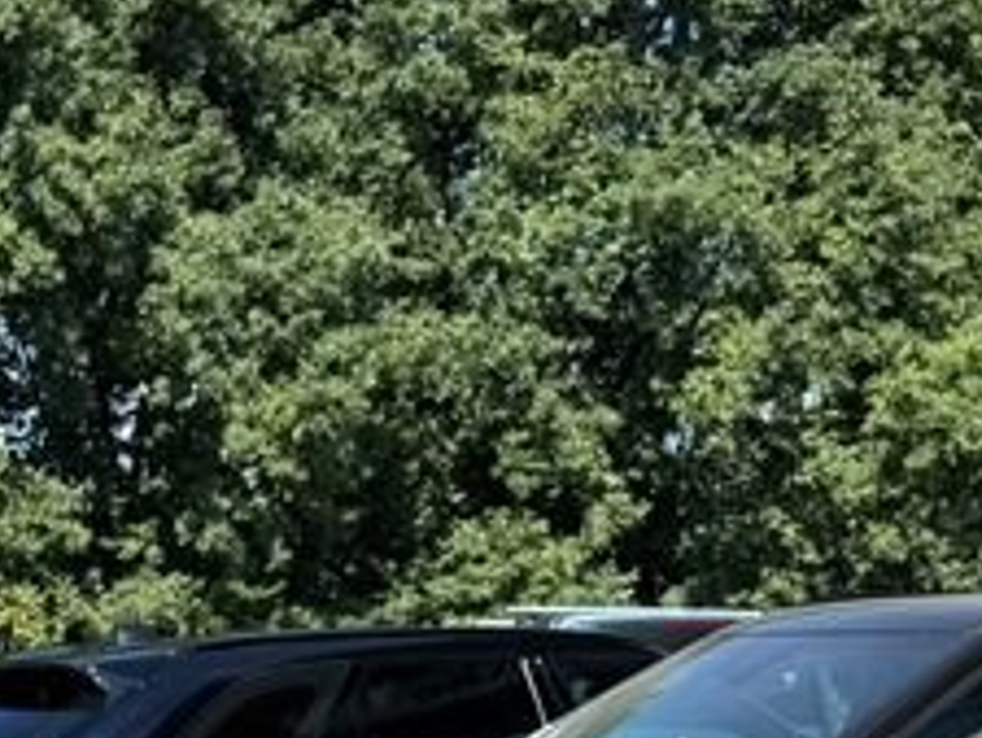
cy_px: 1083
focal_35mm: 109
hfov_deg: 15.9
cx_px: -663
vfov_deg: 12.9
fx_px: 3094
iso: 80
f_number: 1.78
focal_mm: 6.76
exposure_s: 1/2041
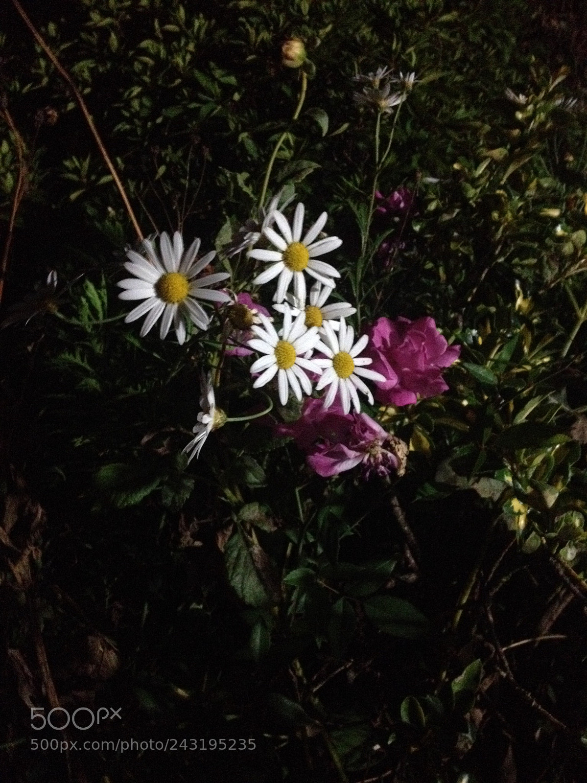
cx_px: 294
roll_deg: -0.9
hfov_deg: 40.7
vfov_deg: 52.6
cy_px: 392
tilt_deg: -26.3
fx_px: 792
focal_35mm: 35
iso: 800
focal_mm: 4.28
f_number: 2.4
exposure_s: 1/15
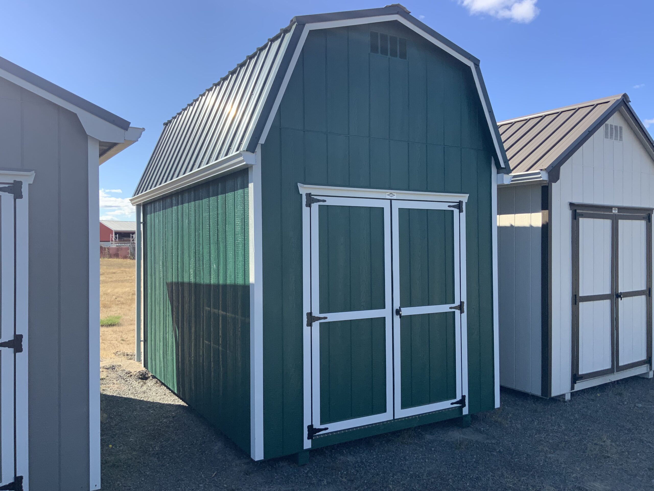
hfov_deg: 61.7
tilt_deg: +0.8
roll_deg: -1.0
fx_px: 548
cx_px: 327
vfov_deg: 48.2
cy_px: 246
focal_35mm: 29
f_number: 1.8
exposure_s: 1/1076
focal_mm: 3
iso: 16
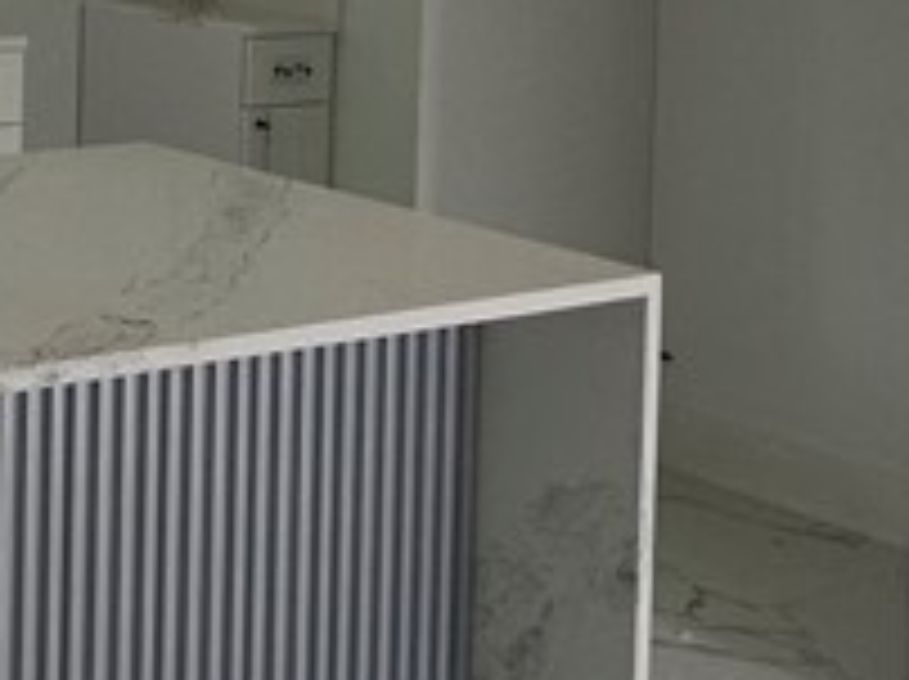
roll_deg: -0.9
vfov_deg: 19.2
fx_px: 1862
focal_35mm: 71
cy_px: -189
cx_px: -562
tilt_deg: -0.3
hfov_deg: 21.5
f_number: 2.2
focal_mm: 2.22
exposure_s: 1/120
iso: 50
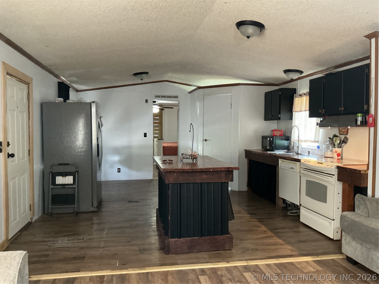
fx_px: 318
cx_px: 190
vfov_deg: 48.2
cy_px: 142
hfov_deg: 61.7
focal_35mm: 29
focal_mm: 3
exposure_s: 1/40
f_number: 1.8
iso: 250
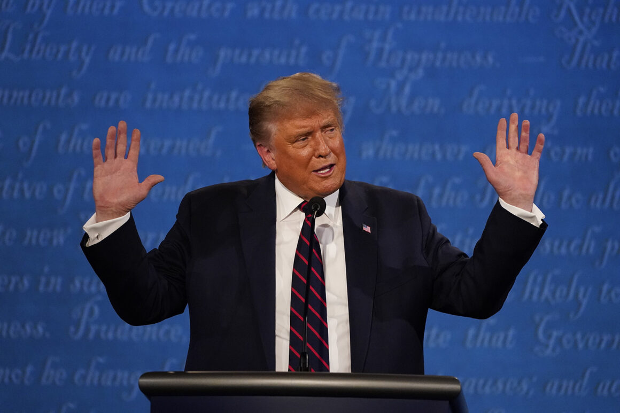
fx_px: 5630
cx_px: 310
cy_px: 206
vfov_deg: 4.2
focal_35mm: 327
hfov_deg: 6.3
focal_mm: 327
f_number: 5.6
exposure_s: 1/500
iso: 8000
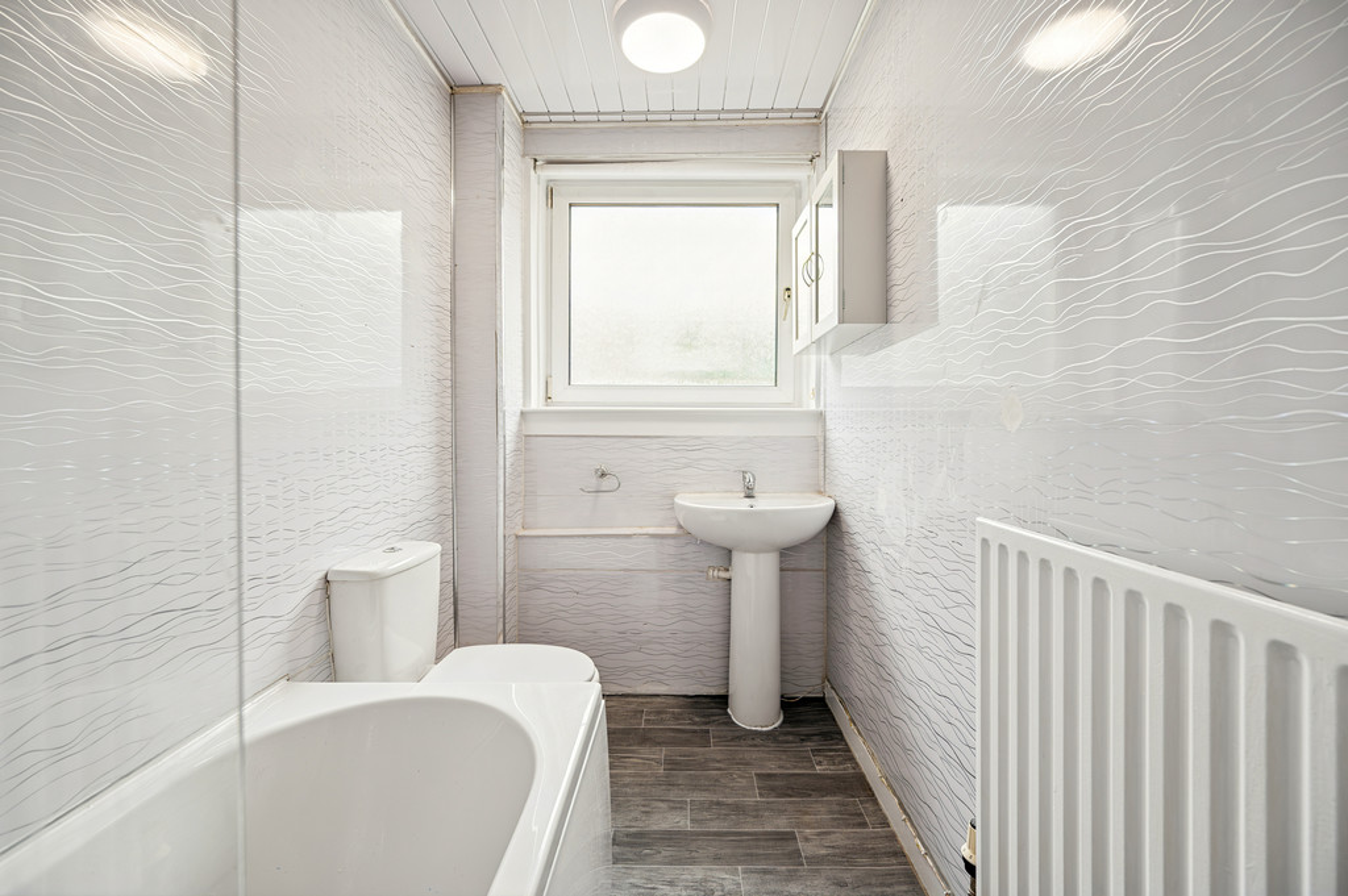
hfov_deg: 104.3
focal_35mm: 14
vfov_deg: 81.1
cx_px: 674
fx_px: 524
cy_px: 448
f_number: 5.6
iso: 800
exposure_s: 1/100
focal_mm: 14
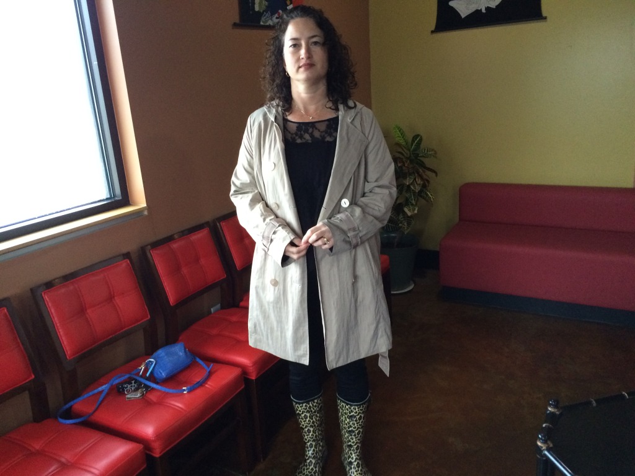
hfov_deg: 61.7
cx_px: 318
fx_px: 532
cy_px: 238
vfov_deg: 48.2
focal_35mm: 29
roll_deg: +2.4
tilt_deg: -17.4
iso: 250
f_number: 2.2
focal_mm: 4.15
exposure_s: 1/30
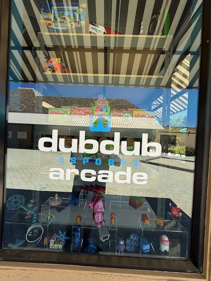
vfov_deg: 102.1
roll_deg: -3.2
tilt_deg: -1.3
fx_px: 114
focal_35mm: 14
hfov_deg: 85.7
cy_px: 140
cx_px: 106
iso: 50
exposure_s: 1/468
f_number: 2.2
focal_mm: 2.22
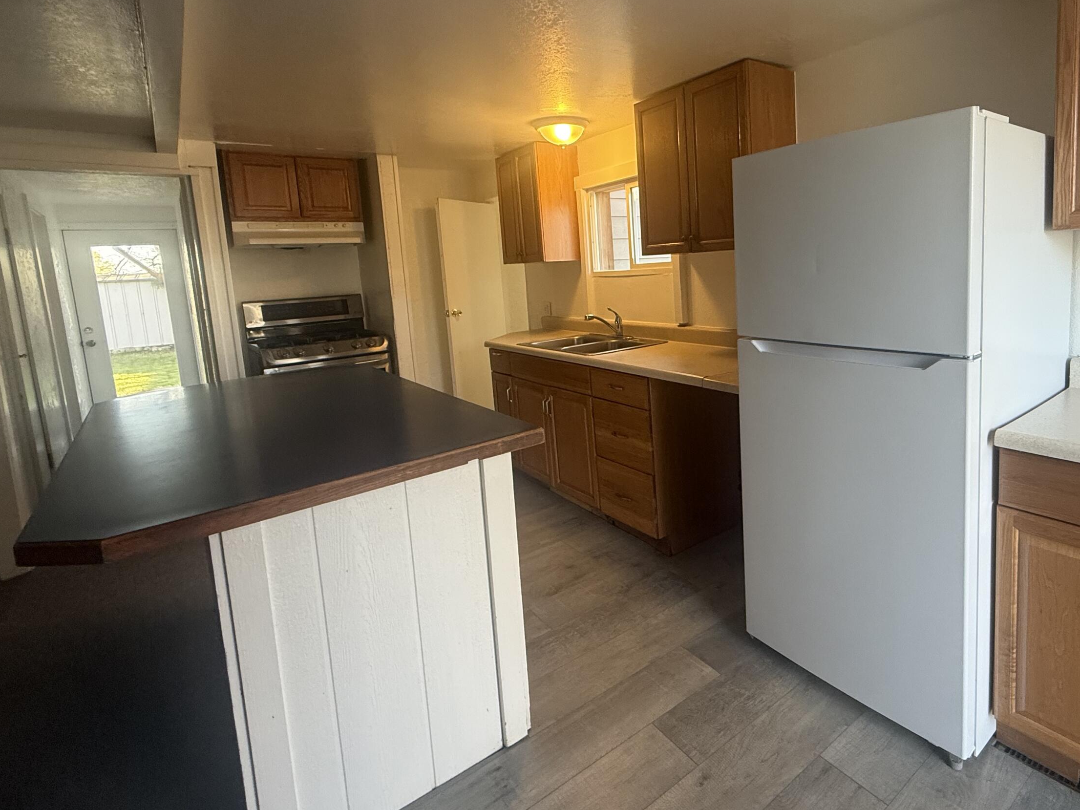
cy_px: 331
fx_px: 593
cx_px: 672
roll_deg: +2.9
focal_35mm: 19
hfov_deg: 83.1
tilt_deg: -7.2
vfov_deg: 68.1
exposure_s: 1/120
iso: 250
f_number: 2.2
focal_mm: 2.22
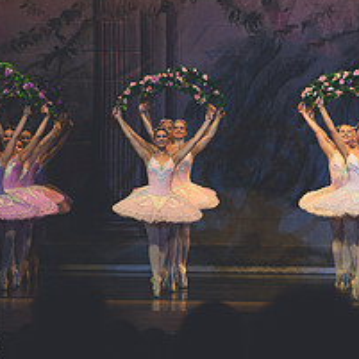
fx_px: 2593
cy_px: 104
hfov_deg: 7.9
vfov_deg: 7.9
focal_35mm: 221
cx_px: 323
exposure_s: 1/500
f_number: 2.8
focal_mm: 90
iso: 640
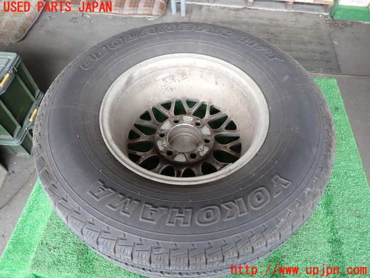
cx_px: 185
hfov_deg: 69.4
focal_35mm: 25
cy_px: 139
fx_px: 267
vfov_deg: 54.9
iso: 100
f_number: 2
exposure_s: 1/60
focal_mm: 4.5
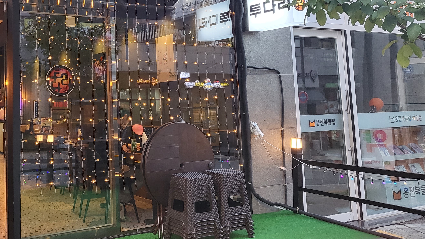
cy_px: 46
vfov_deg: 27.1
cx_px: 111
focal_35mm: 43
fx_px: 485
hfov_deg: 45.8
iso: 320
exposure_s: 1/120
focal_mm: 4.25
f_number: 1.8
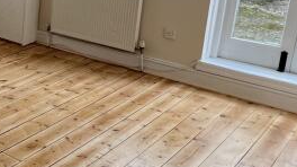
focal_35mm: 55
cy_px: 21
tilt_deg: -14.6
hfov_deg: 31.1
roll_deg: +0.0
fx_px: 433
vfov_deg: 21.4
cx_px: -71
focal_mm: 1.57
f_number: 1.8
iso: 125
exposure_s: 1/99
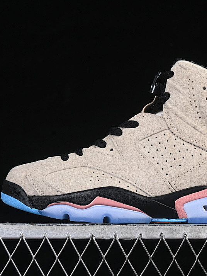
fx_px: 869
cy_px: 138
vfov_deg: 18.0
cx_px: 150
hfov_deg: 13.6
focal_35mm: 109
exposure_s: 1/80
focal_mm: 50
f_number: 8
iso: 160
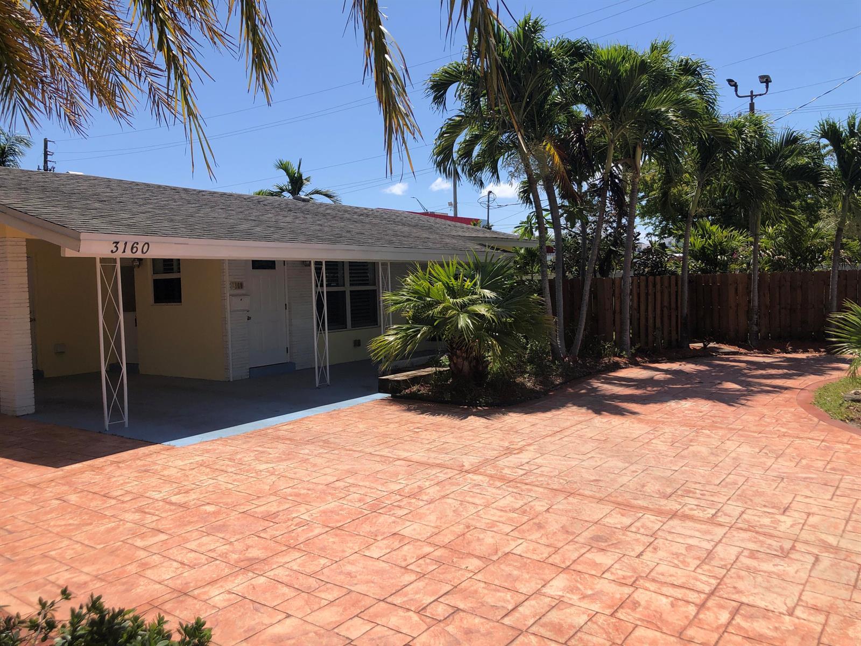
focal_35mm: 28
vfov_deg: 49.7
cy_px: 323
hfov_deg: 63.4
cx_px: 430
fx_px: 696
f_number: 1.8
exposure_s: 1/2433
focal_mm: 3.99
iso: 20
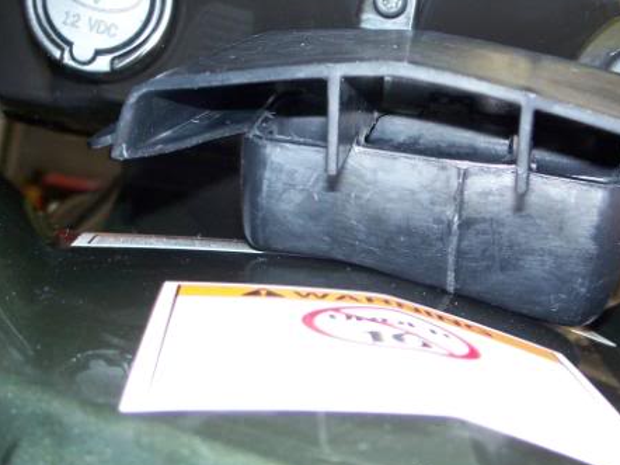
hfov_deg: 28.9
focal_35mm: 67
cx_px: 356
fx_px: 1199
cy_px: 253
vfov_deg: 21.9
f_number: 2.8
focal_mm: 7.8
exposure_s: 1/60
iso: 200
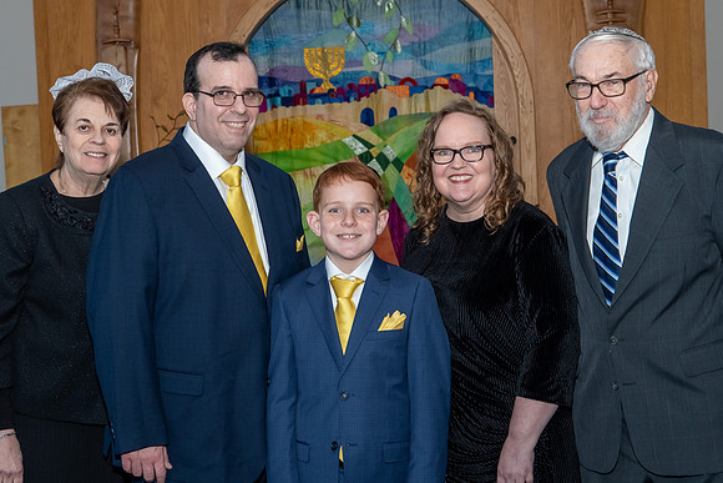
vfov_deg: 19.0
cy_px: 232
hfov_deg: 28.2
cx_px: 336
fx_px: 1441
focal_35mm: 72
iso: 400
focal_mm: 44
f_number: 5.6
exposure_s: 1/250
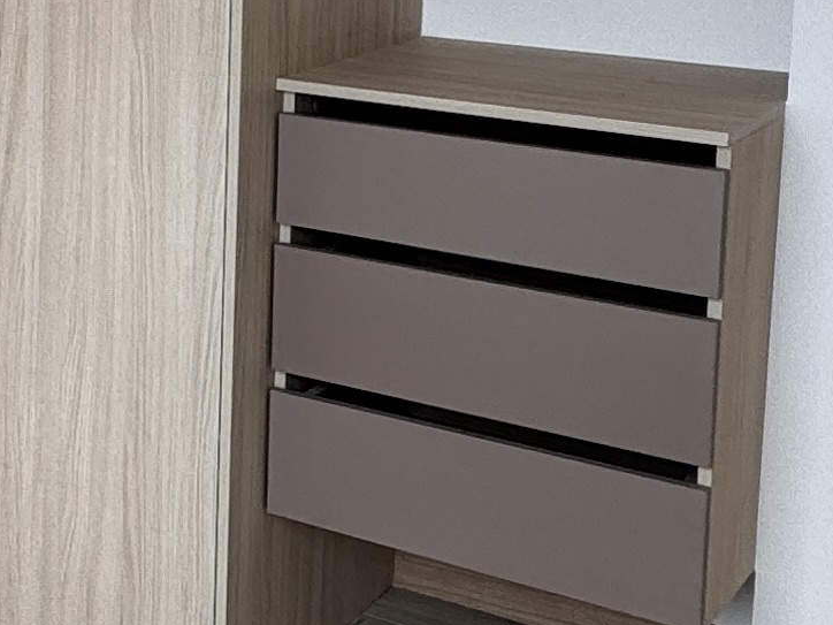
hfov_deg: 22.3
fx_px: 1877
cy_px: -16
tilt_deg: -6.0
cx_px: -263
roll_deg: -0.9
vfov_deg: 18.4
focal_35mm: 78
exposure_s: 1/235
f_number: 2.2
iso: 40
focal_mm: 2.22
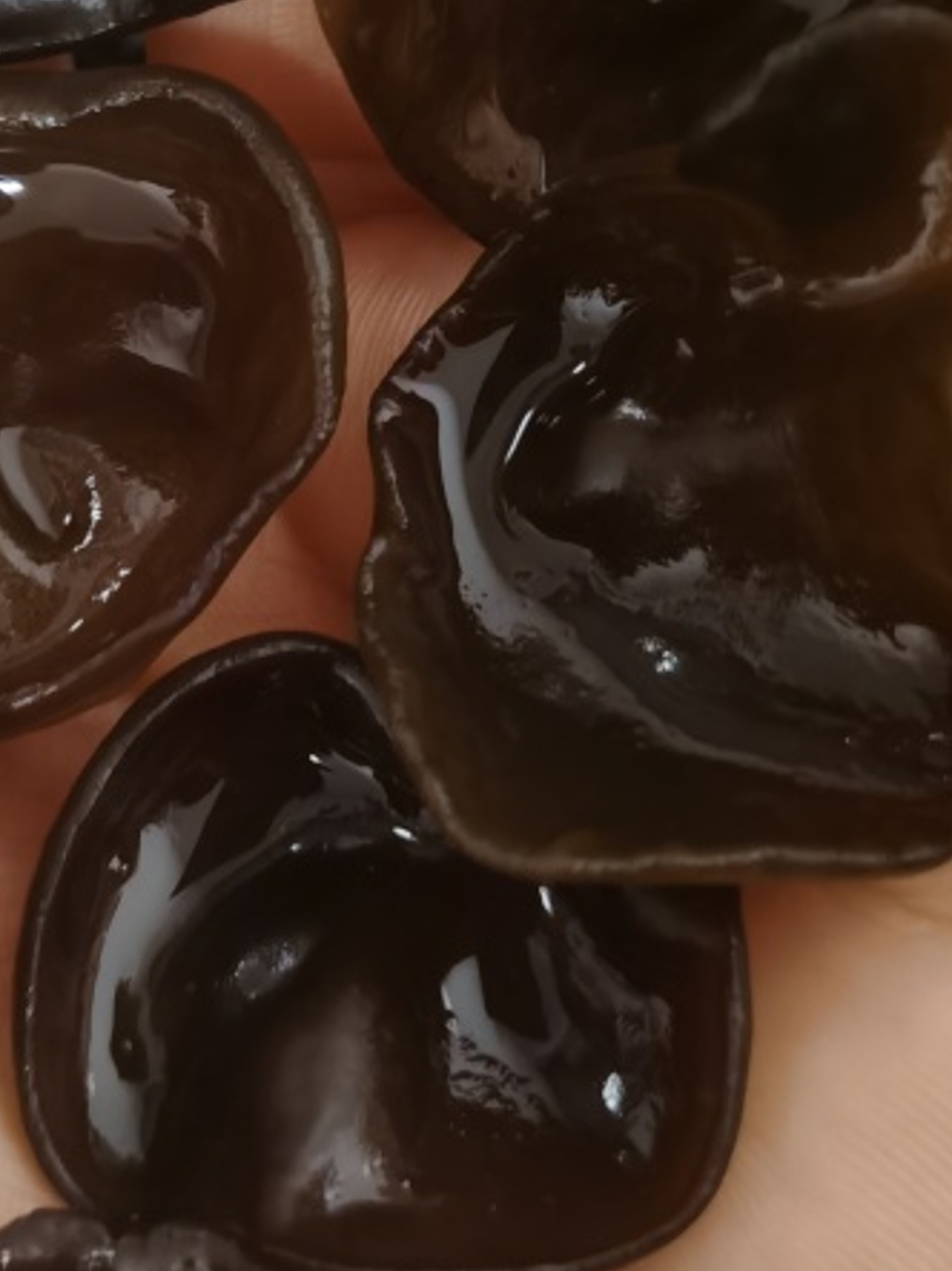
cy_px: 400
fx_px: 2385
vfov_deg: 29.6
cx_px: 175
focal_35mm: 65
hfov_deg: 22.2
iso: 400
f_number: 1.6
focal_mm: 5.56
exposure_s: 1/25
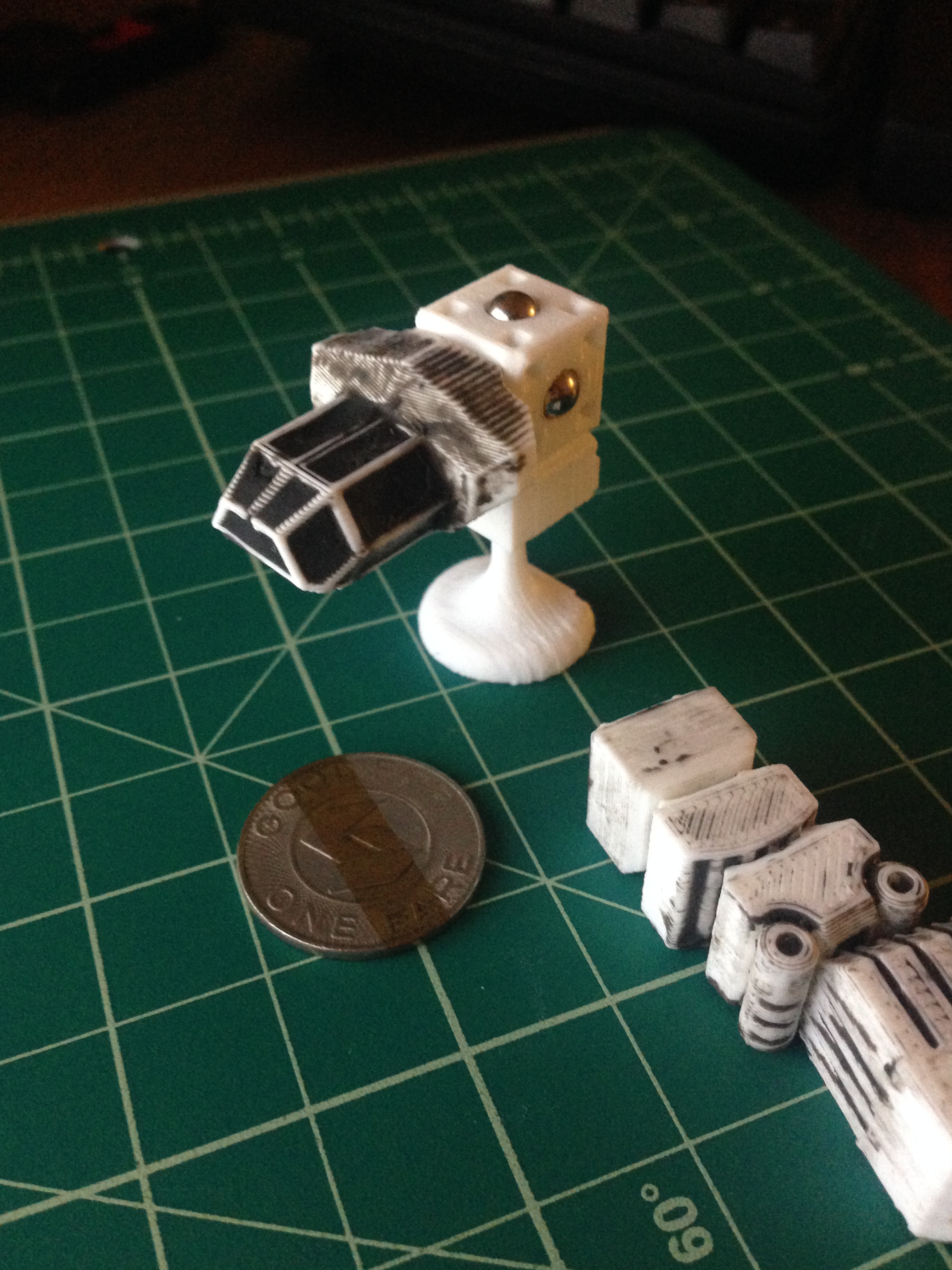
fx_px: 1247
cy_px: 625
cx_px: 468
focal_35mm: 34
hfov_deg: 41.8
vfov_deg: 54.0
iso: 400
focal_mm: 4.12
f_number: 2.4
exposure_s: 1/15
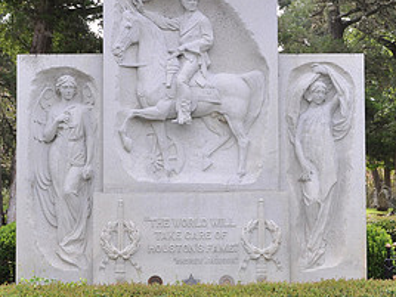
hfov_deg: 24.1
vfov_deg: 18.2
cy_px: 172
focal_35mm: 81
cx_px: 208
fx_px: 927
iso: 200
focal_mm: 26
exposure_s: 1/60
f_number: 8
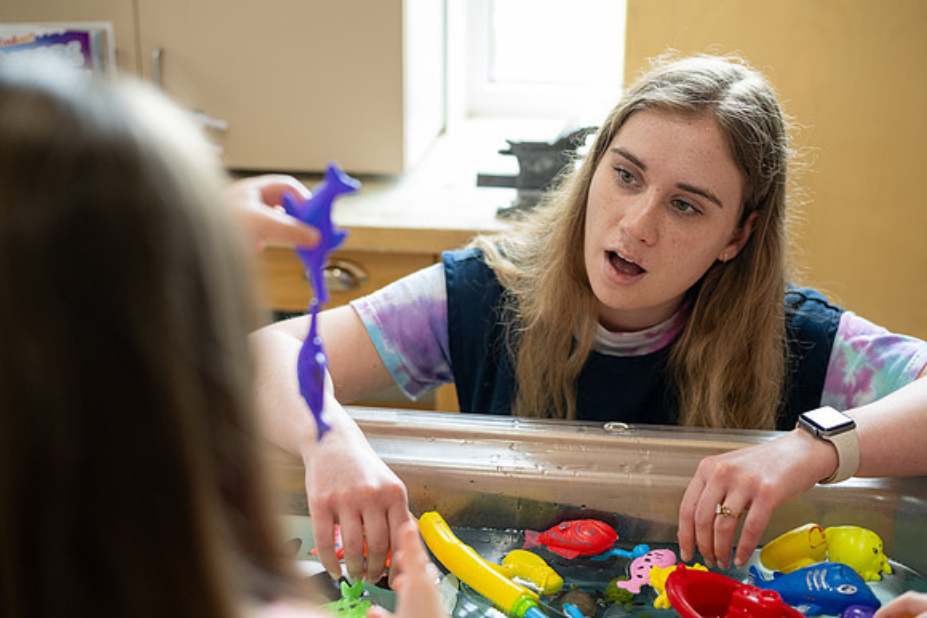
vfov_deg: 27.0
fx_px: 1288
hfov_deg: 39.6
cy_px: 309
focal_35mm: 50
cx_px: 464
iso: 1000
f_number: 2.8
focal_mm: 50
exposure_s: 1/320
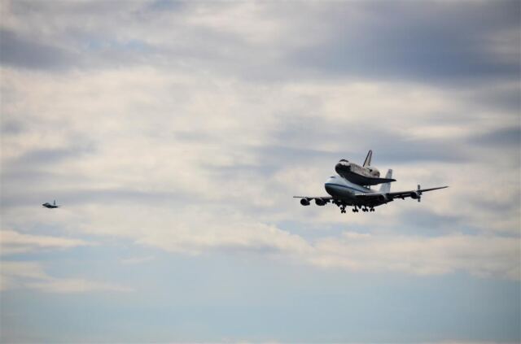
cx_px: 260
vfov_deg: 4.6
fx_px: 4330
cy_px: 172
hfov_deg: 6.9
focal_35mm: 300
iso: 200
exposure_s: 1/2500
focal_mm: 200
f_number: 6.3
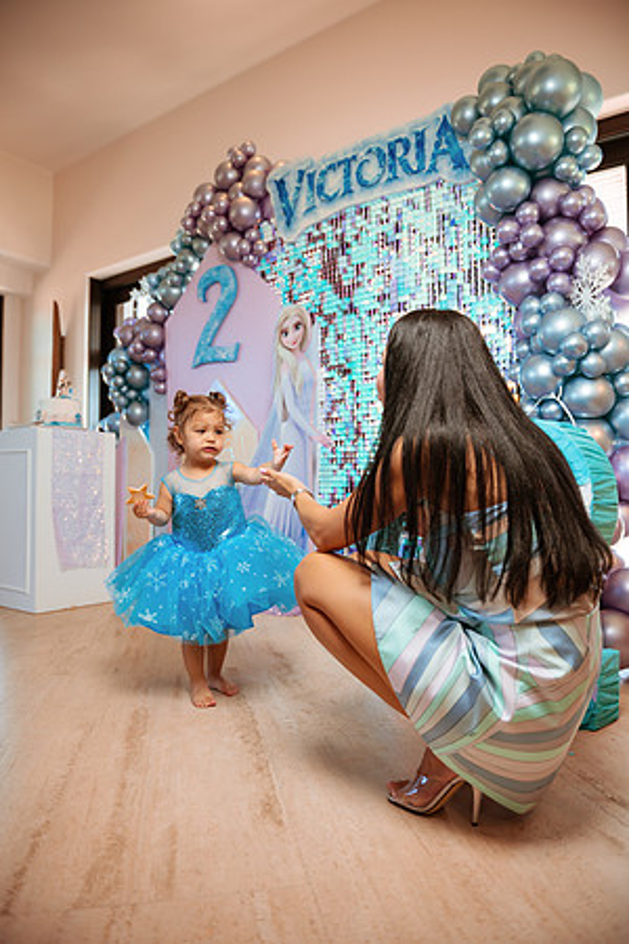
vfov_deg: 73.7
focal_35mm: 24
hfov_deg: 53.1
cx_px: 314
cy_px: 472
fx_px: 629
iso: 400
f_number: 3.2
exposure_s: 1/200
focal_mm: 24
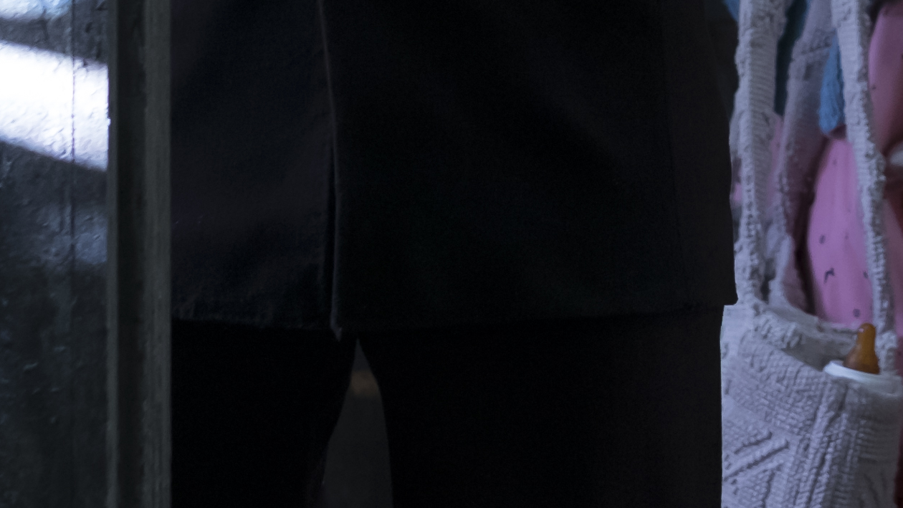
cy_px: -523
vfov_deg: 3.5
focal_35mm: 342
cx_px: 959
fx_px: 8190
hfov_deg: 6.3
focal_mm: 56
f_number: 2.8
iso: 1600
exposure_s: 1/125
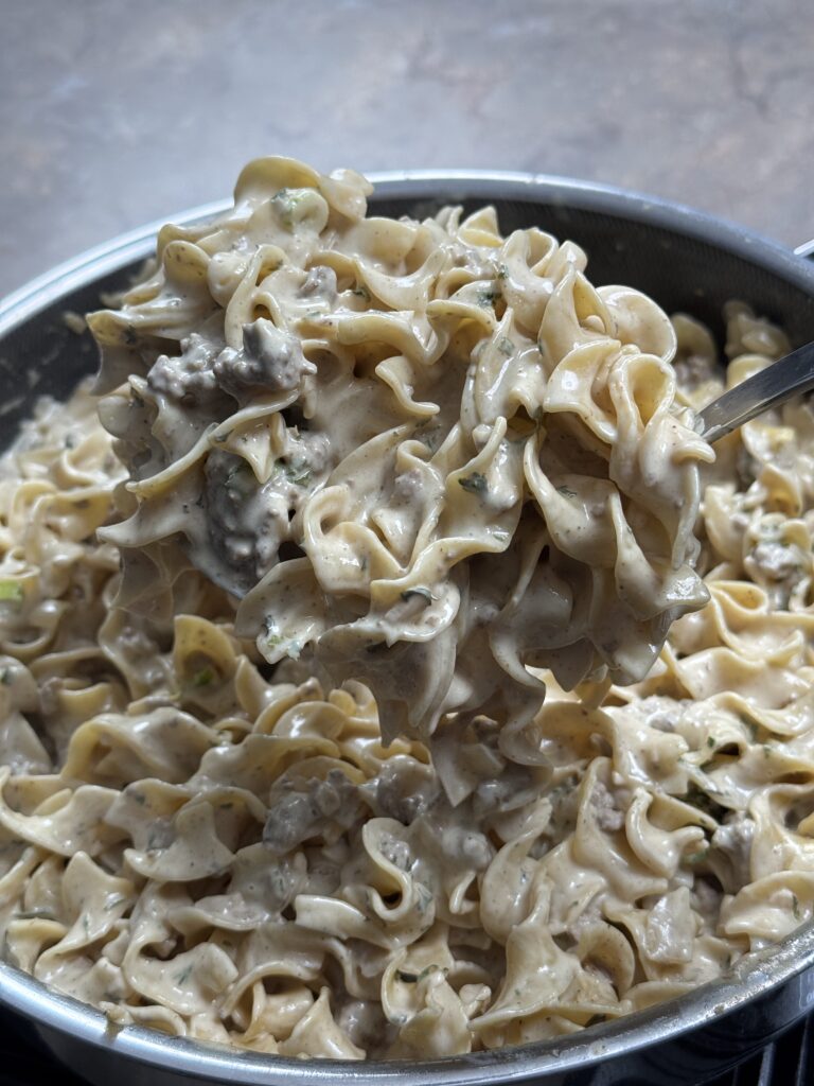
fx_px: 1505
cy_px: 543
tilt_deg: -45.9
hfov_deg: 30.3
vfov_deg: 39.7
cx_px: 407
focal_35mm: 48
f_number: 1.78
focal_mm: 6.76
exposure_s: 1/121
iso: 100
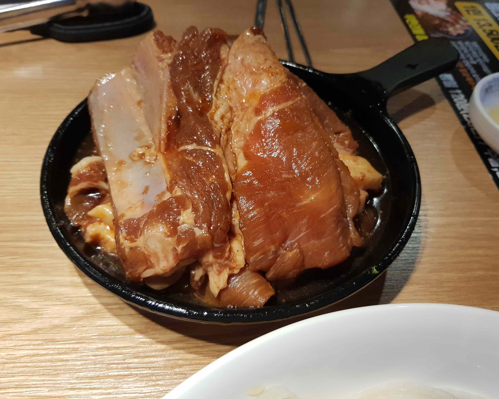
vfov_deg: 51.5
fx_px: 414
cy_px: 193
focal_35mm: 28
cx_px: 260
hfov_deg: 62.2
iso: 200
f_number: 1.7
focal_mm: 4.3
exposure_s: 1/120
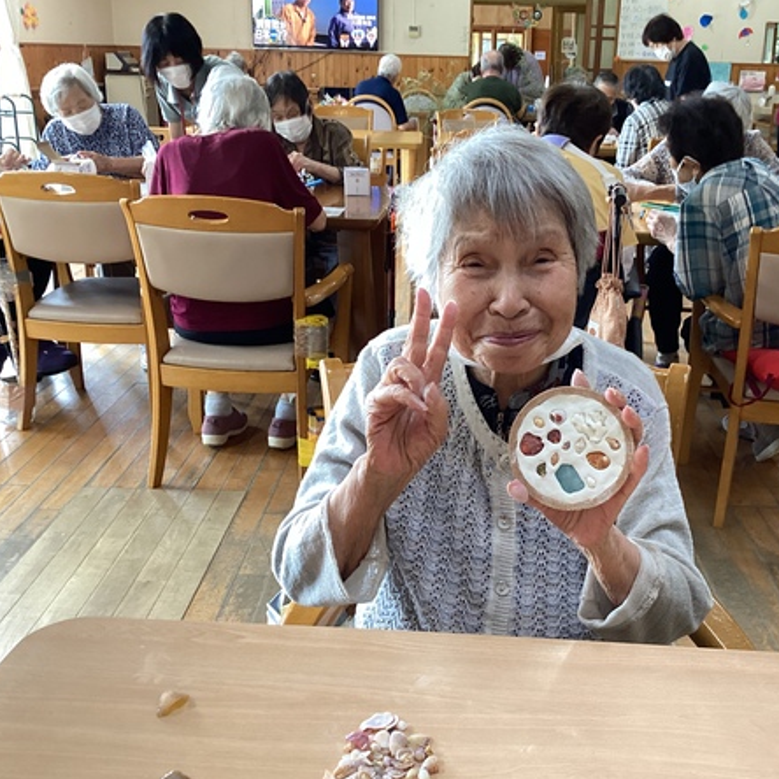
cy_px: 388
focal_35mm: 37
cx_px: 458
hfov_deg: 44.7
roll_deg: -0.7
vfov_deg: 44.9
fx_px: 942
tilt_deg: -18.2
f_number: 2.4
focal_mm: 3.3
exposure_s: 1/50
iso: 160
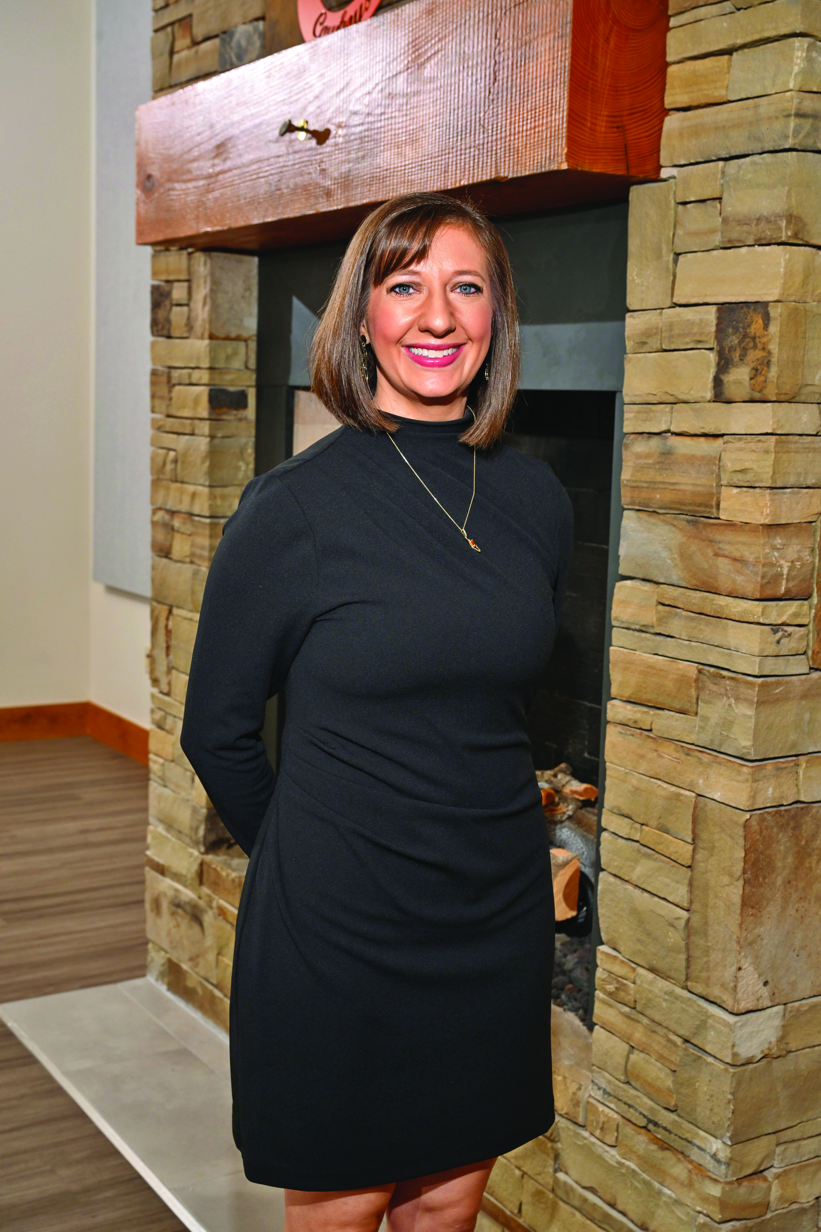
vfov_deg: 43.6
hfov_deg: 29.9
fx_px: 1539
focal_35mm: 45
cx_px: 410
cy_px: 616
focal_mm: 45
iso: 500
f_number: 7.1
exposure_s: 1/200
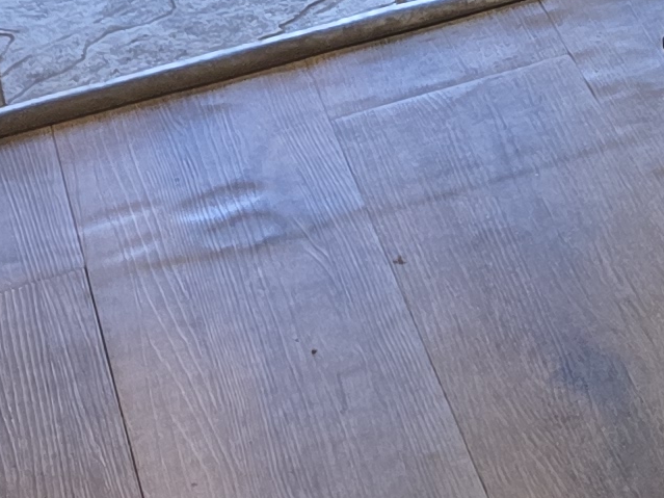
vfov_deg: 8.8
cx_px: 1798
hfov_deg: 10.7
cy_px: -908
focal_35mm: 144
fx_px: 2762
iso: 200
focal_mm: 6.3
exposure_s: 1/120
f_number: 1.7
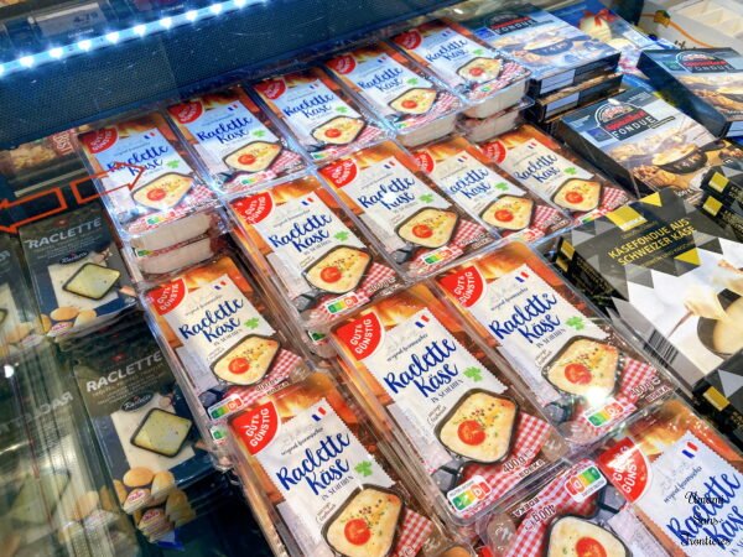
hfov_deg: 63.4
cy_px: 278
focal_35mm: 28
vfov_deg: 49.7
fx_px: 601
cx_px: 372
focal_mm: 3.99
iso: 40
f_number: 1.8
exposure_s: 1/100
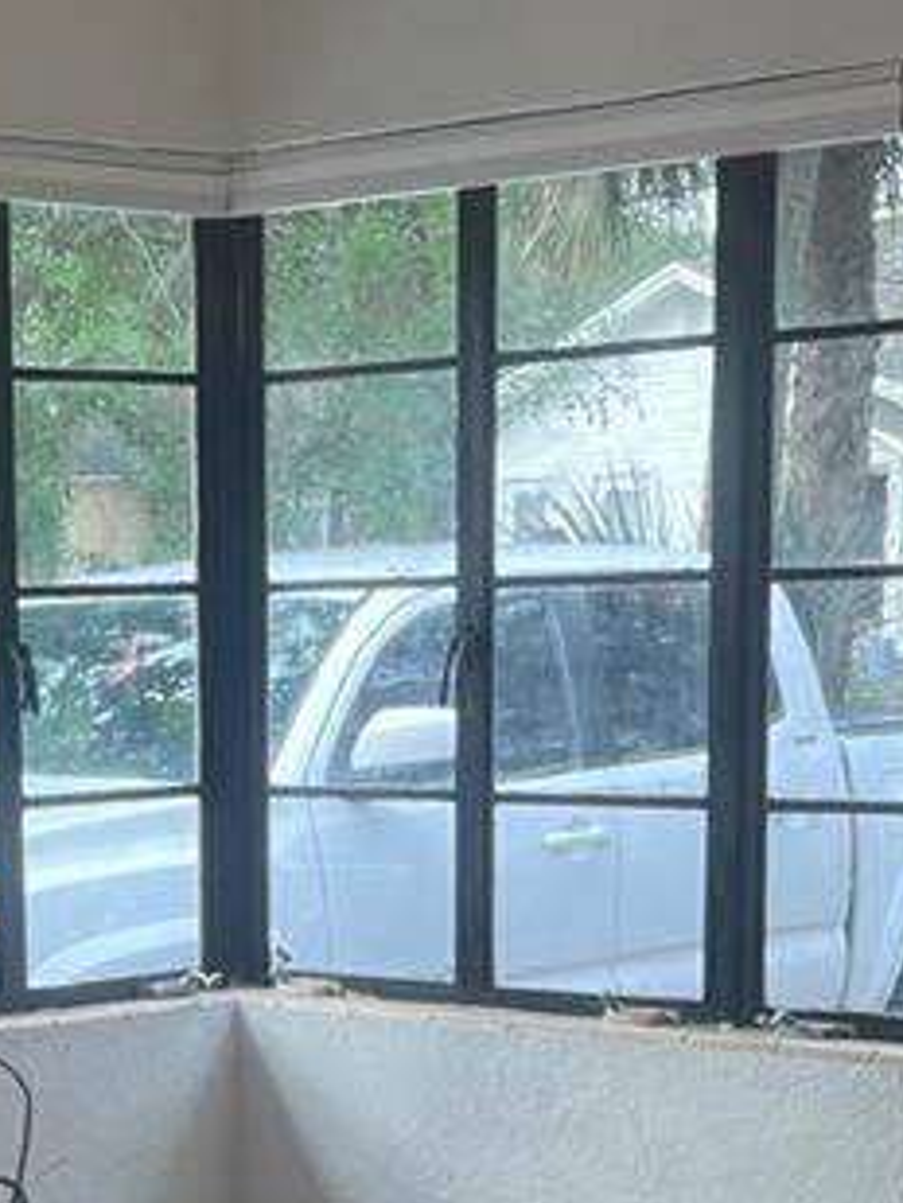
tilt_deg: -12.1
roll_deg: +1.0
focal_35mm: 101
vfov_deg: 18.7
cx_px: 19
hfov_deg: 14.4
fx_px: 3511
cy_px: 1331
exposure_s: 1/120
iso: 40
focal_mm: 5.1
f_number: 1.6
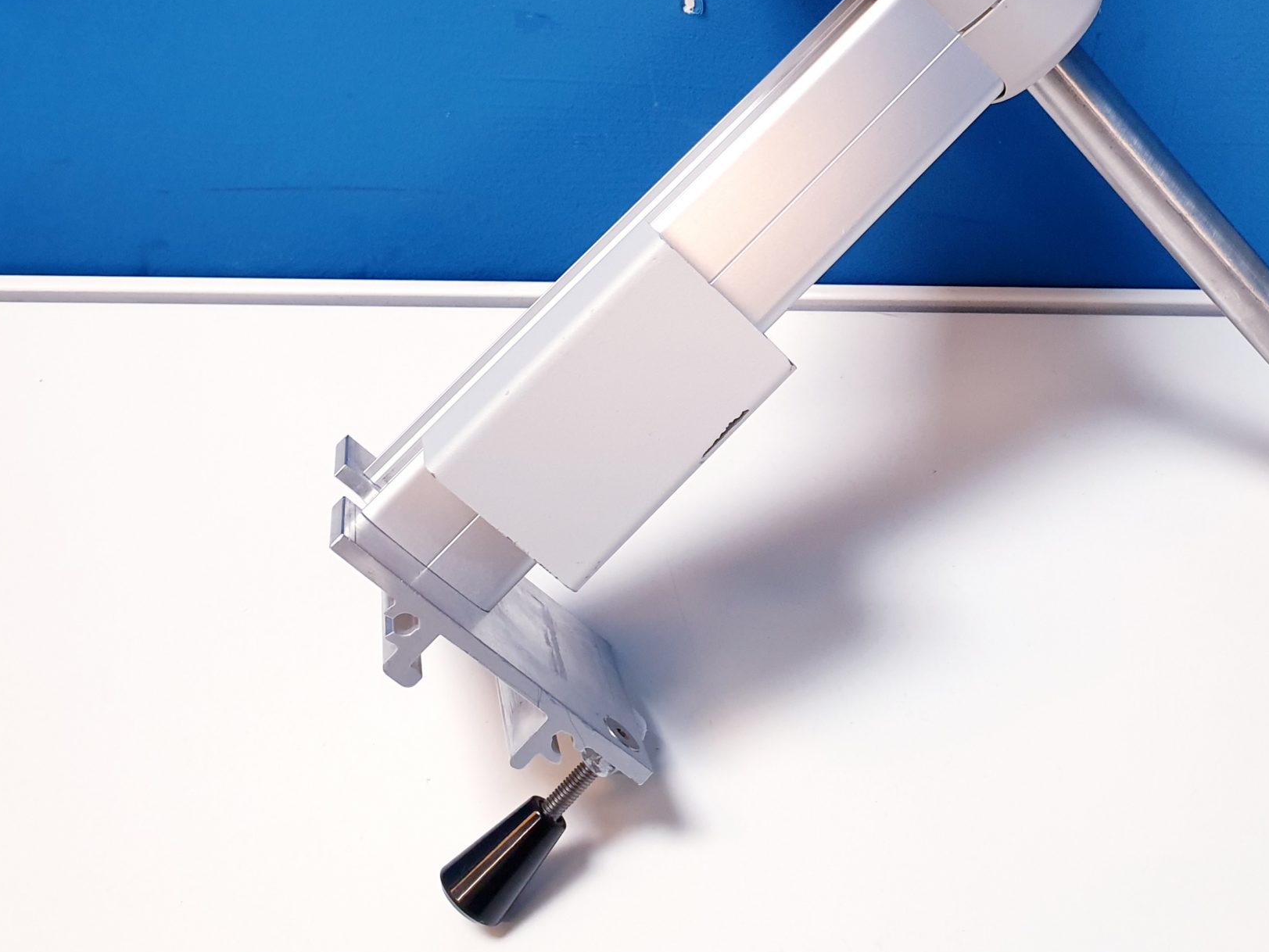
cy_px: 263
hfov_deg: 44.1
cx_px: 971
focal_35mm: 41
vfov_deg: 34.6
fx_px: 1503
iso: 200
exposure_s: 1/50
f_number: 2.4
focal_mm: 4.3
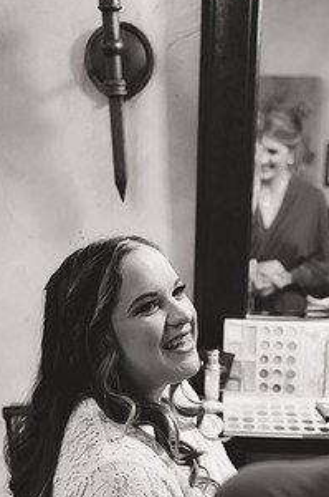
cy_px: 348
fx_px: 702
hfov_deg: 26.3
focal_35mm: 51
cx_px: 209
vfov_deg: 38.3
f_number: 2.8
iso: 2000
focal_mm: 34
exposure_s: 1/160
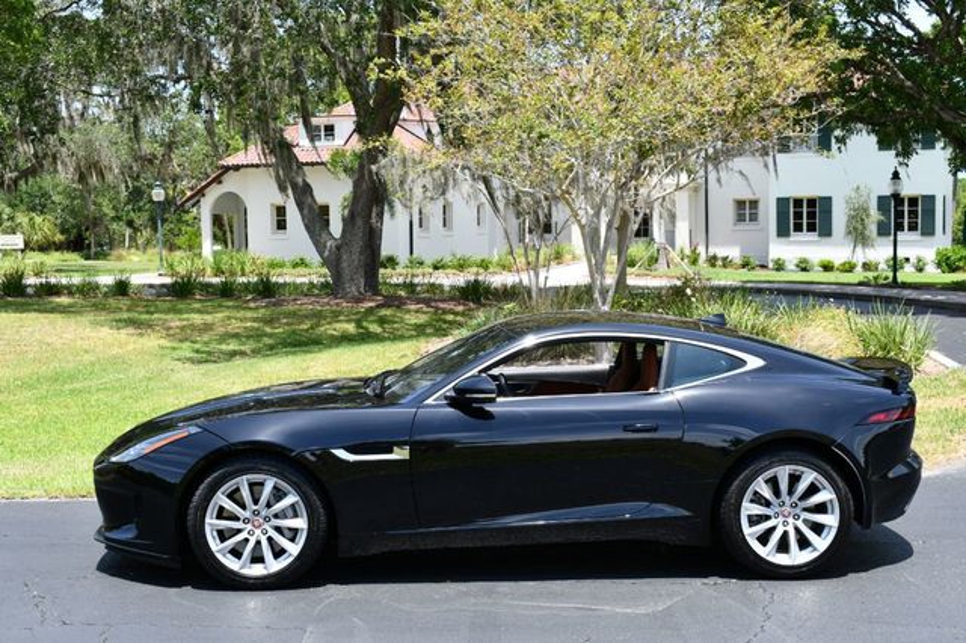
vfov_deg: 28.0
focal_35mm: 48
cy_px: 322
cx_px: 483
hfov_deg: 41.1
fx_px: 1287
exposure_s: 1/250
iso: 180
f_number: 8
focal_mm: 32
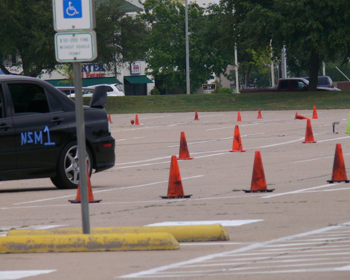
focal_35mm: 440
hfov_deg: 4.4
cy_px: 140
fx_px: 4559
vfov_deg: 3.5
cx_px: 177
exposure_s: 1/500
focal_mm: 88.8
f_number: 5.6
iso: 100
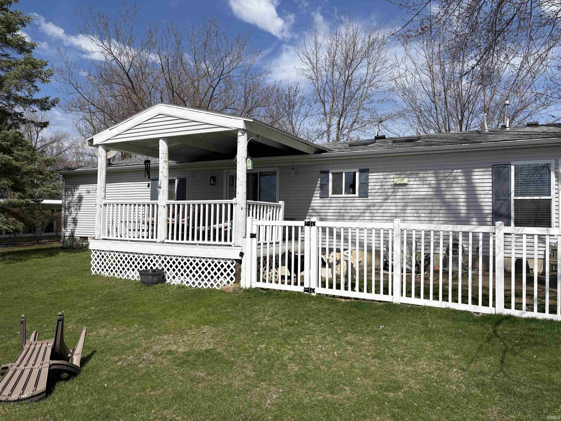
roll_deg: -0.6
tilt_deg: +1.6
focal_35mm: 26
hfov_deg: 67.3
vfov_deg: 53.1
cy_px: 210
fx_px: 421
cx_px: 280
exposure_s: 1/7813
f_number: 1.6
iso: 50
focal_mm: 5.96
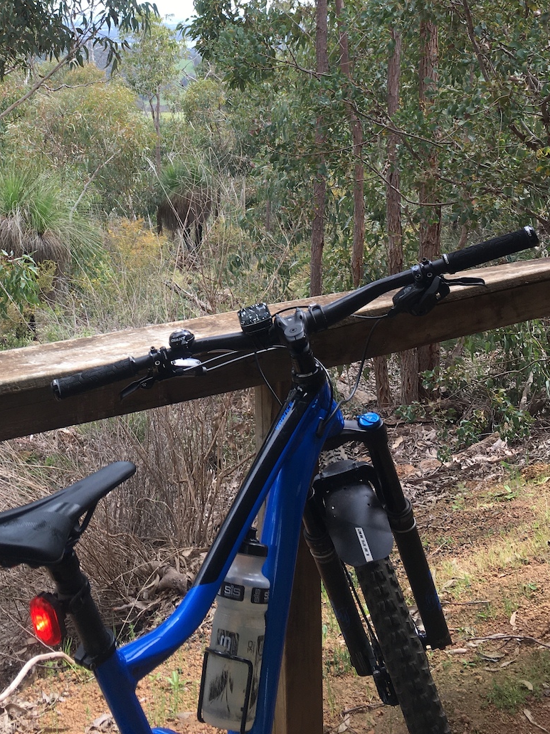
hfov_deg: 31.8
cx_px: 163
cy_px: 166
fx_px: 954
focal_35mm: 45
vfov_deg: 40.6
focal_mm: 4.15
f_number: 2.2
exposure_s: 1/283
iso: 25
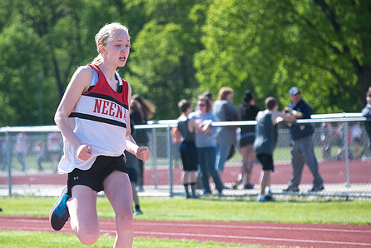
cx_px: 144
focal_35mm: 286
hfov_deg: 7.2
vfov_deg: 4.8
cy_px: 159
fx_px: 2949
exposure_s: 1/2500
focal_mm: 220
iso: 1000
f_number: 6.3
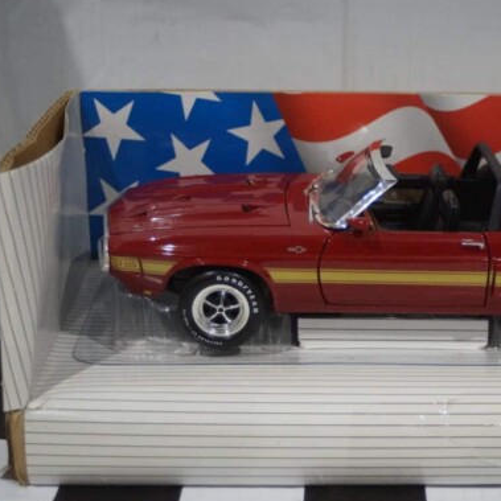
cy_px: 246
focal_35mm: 71
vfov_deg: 24.4
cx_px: 360
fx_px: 1157
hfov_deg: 24.2
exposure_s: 1/160
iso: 3200
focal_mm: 35
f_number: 4
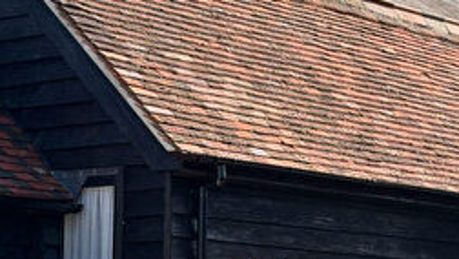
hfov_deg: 14.7
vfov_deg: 8.4
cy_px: 194
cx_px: 388
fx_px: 1766
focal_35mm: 145
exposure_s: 1/3891
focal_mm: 6.76
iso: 100
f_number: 1.78
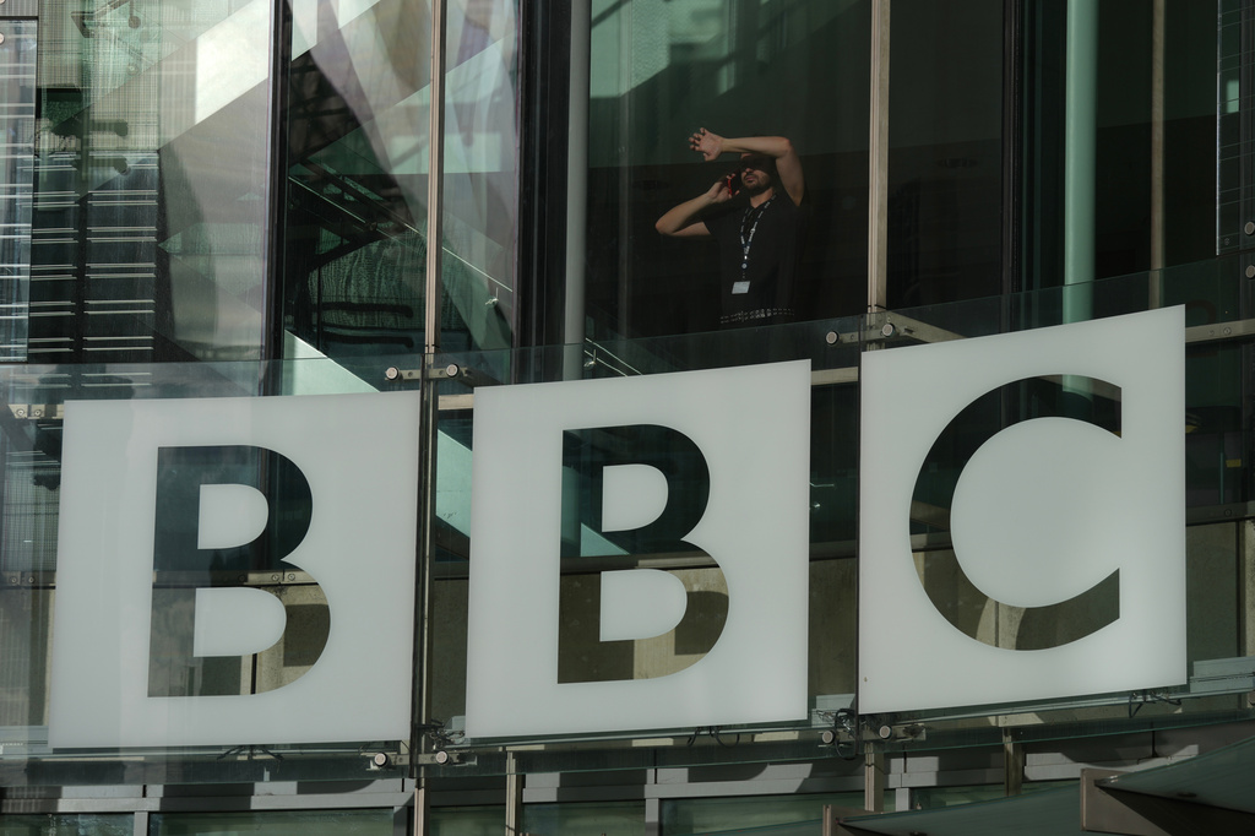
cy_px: 418
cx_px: 628
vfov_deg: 8.9
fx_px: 5367
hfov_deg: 13.3
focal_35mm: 154
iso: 80
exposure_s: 1/1600
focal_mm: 154
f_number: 5.6
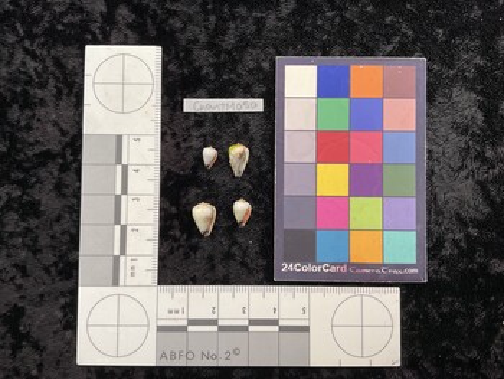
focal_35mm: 29
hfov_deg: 61.6
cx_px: 252
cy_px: 190
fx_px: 423
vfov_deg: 48.3
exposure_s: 1/50
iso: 50
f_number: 1.8
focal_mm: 3
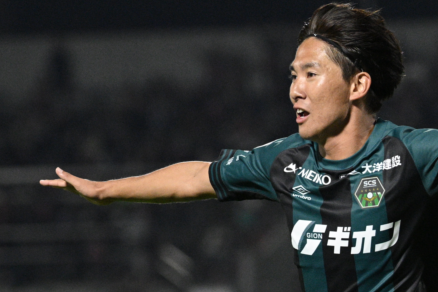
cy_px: 307
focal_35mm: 575
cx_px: 398
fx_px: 6995
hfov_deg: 3.6
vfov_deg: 2.4
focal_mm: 195
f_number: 4
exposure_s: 1/1250
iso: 6400
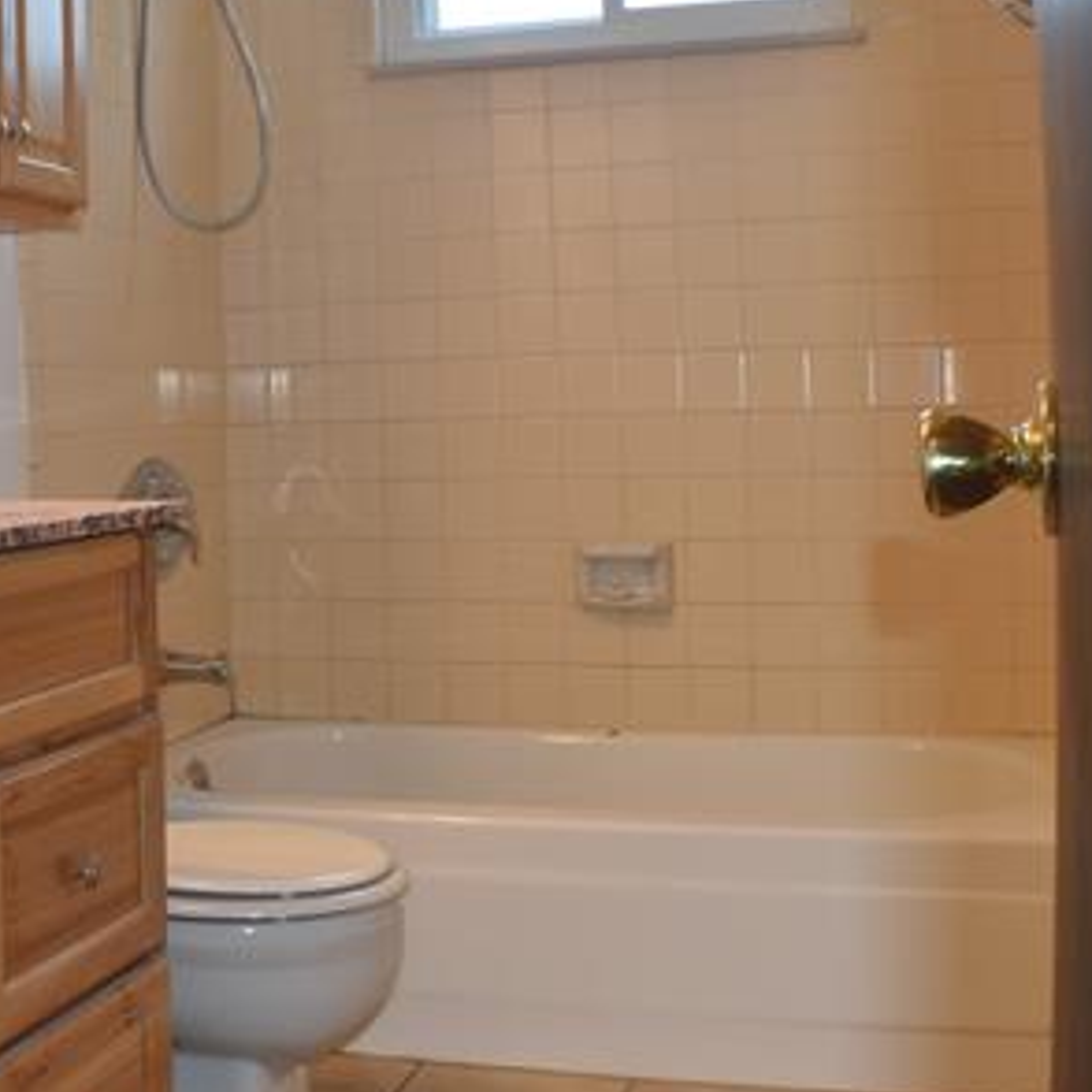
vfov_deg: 23.9
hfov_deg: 23.4
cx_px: 137
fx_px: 2570
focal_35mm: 72
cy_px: 383
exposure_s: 1/125
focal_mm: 26
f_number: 5.6
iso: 720
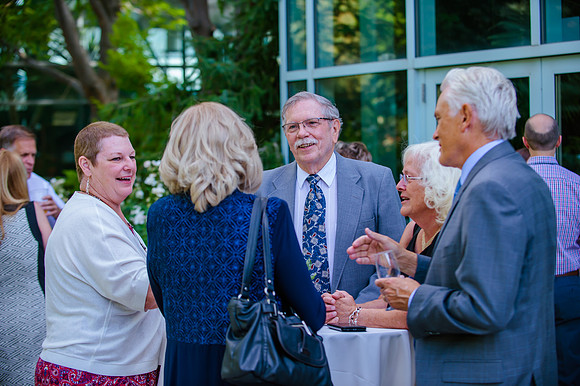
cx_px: 290
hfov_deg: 23.7
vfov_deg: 15.9
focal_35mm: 86
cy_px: 193
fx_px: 1385
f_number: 3.5
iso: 400
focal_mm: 86
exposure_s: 1/320
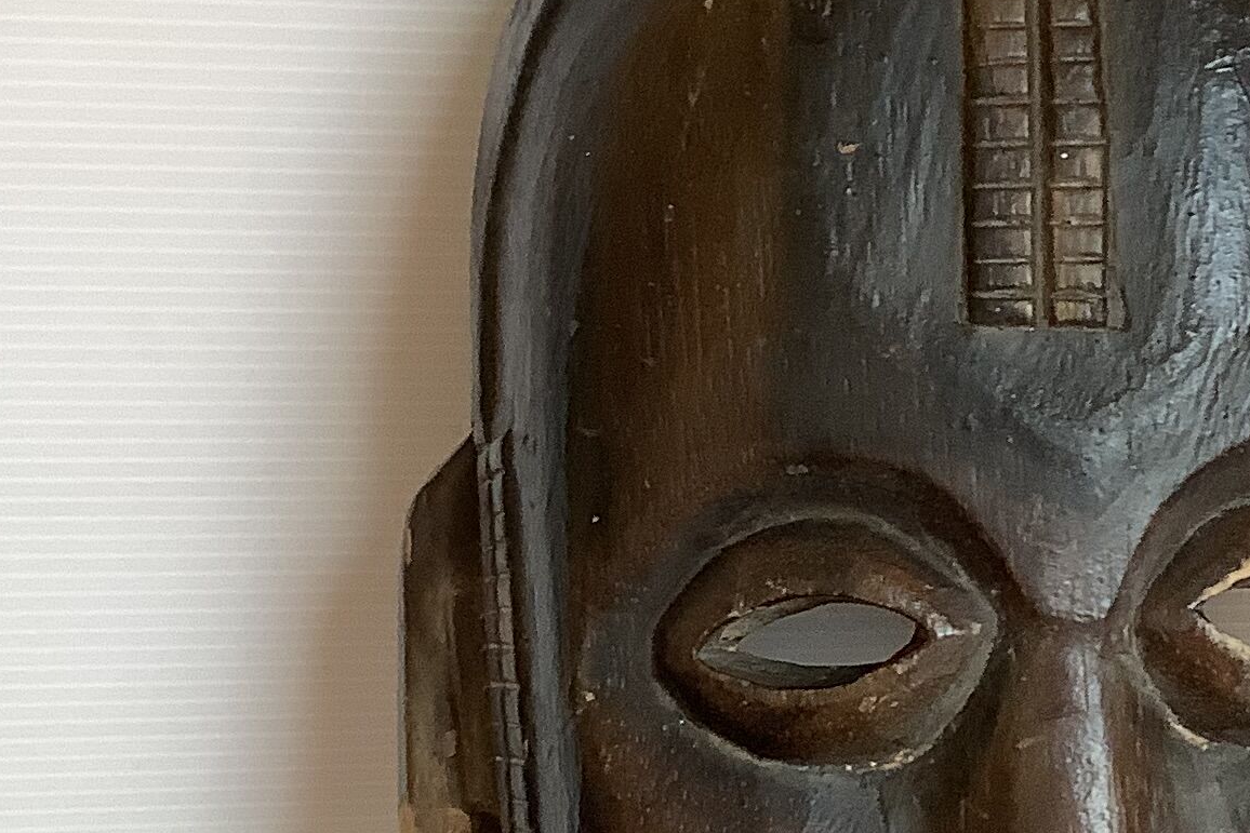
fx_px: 3160
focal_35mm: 91
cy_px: 722
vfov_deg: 14.9
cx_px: 972
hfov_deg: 22.1
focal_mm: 3.3
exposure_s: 1/50
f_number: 2.4
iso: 80
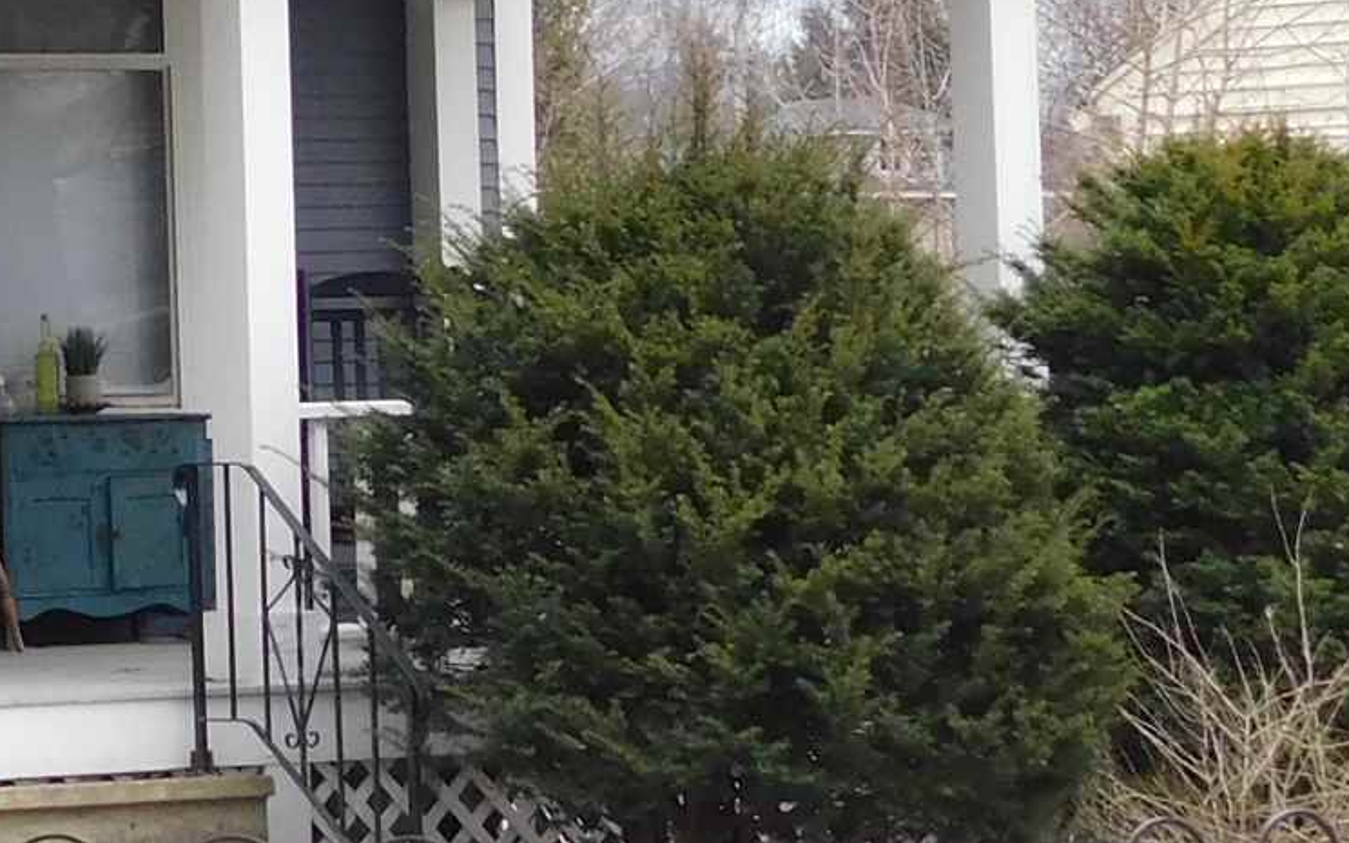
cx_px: -919
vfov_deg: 6.6
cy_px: -272
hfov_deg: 10.2
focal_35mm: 197
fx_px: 7243
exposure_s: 1/200
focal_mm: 8
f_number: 3.7
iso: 125
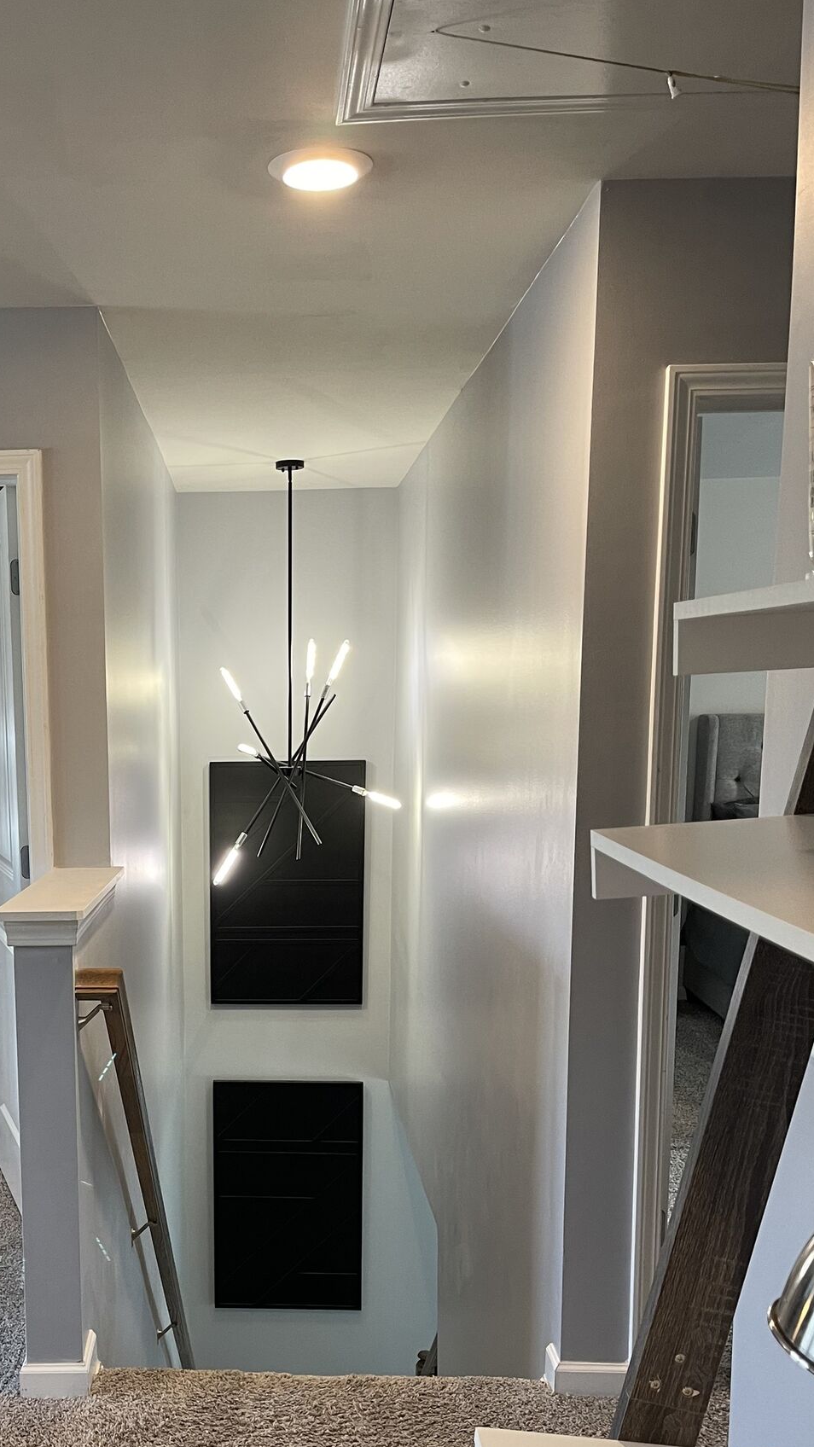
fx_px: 1420
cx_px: 181
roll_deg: +0.9
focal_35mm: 37
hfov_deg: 31.3
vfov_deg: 53.0
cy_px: 966
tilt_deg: -10.2
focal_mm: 5.1
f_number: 1.6
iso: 160
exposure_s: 1/60
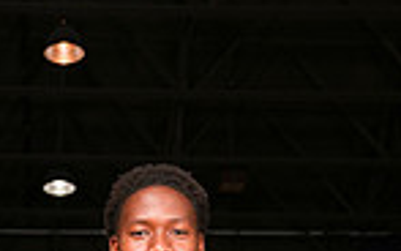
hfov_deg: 17.0
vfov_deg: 9.7
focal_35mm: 122
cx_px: 82
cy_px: 578
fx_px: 1334
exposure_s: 1/200
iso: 250
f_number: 6.3
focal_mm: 39
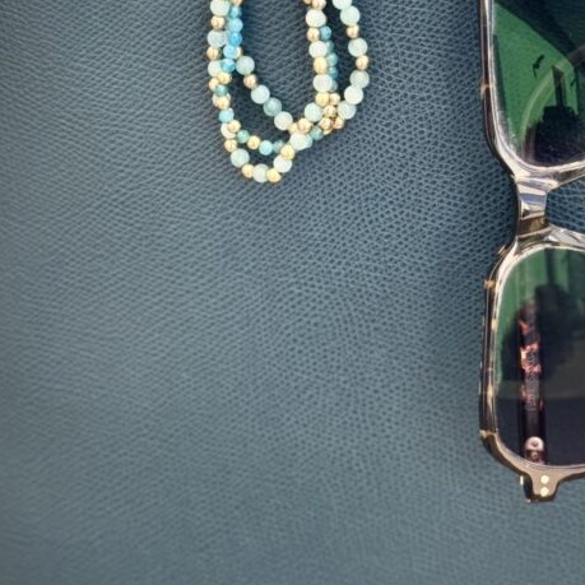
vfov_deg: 15.7
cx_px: 328
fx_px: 2122
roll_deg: +3.9
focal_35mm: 111
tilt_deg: -15.9
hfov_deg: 15.7
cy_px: 242
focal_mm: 6.76
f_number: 1.78
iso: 64
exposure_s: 1/604
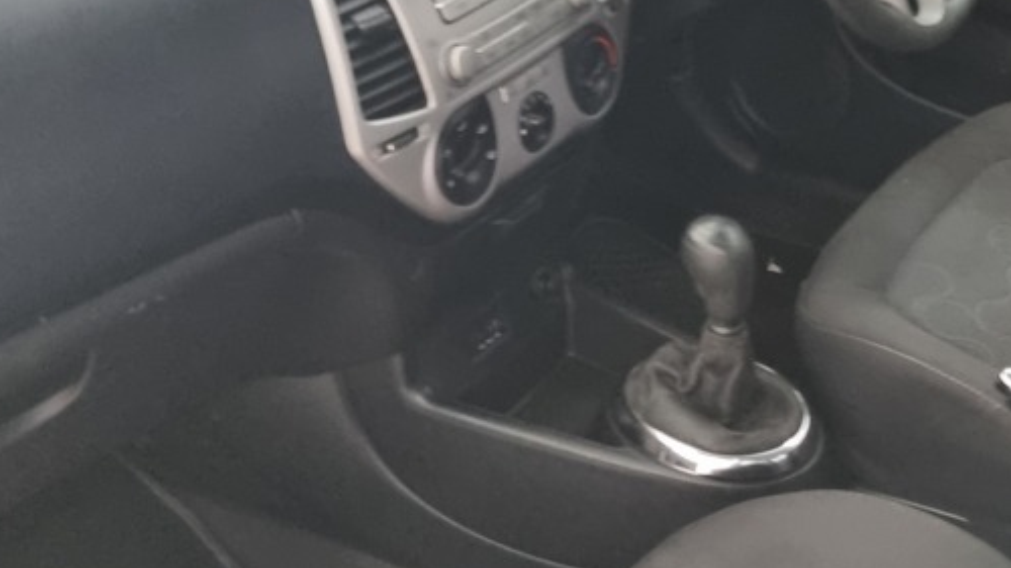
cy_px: 305
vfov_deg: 20.7
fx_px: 1555
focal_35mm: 58
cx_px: 681
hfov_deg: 35.6
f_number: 1.8
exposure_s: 1/50
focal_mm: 5.4
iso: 640
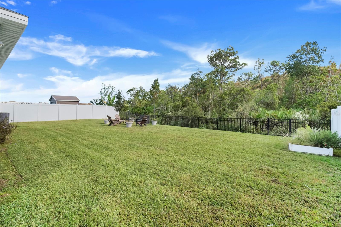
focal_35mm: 18
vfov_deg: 67.3
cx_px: 170
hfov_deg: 90.0
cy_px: 114
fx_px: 170
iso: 250
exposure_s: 1/25
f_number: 9
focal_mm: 12
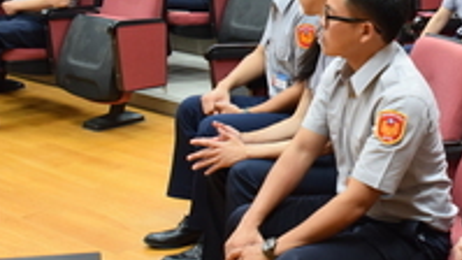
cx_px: 457
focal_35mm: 76
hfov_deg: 26.4
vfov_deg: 15.8
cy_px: 52
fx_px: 931
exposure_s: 1/60
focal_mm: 24
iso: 2000
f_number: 6.3
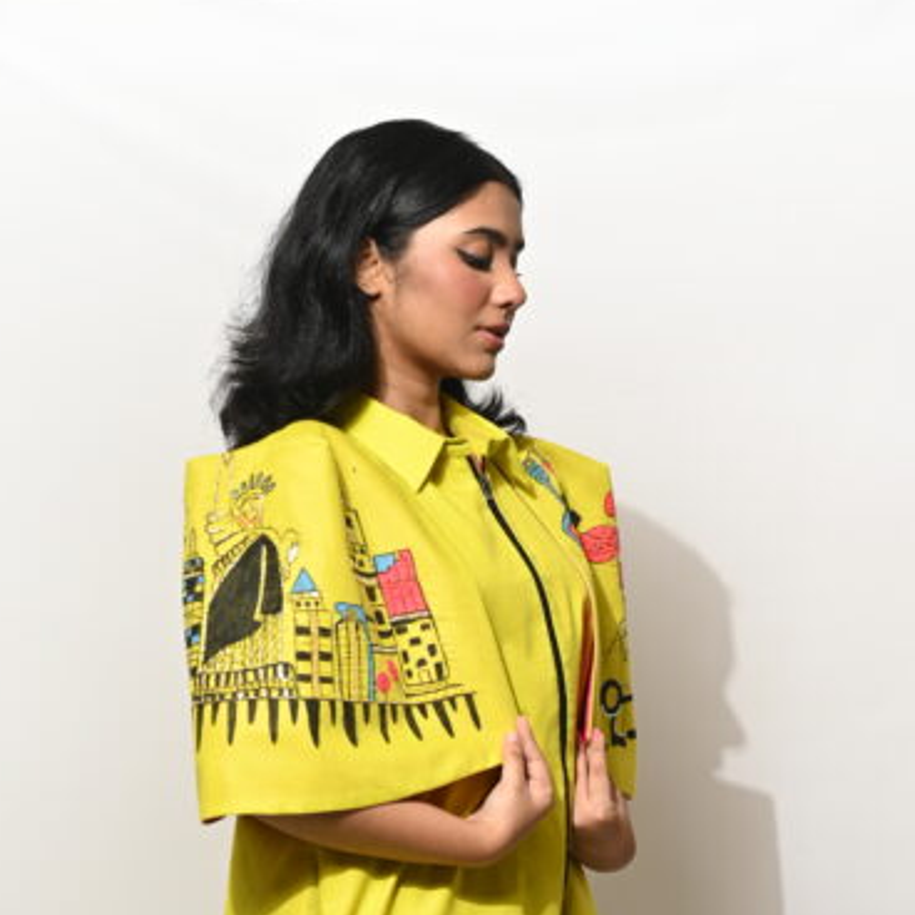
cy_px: 888
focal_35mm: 104
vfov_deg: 16.4
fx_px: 3110
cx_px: 308
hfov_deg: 16.7
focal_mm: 50
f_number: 4
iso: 100
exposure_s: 1/160
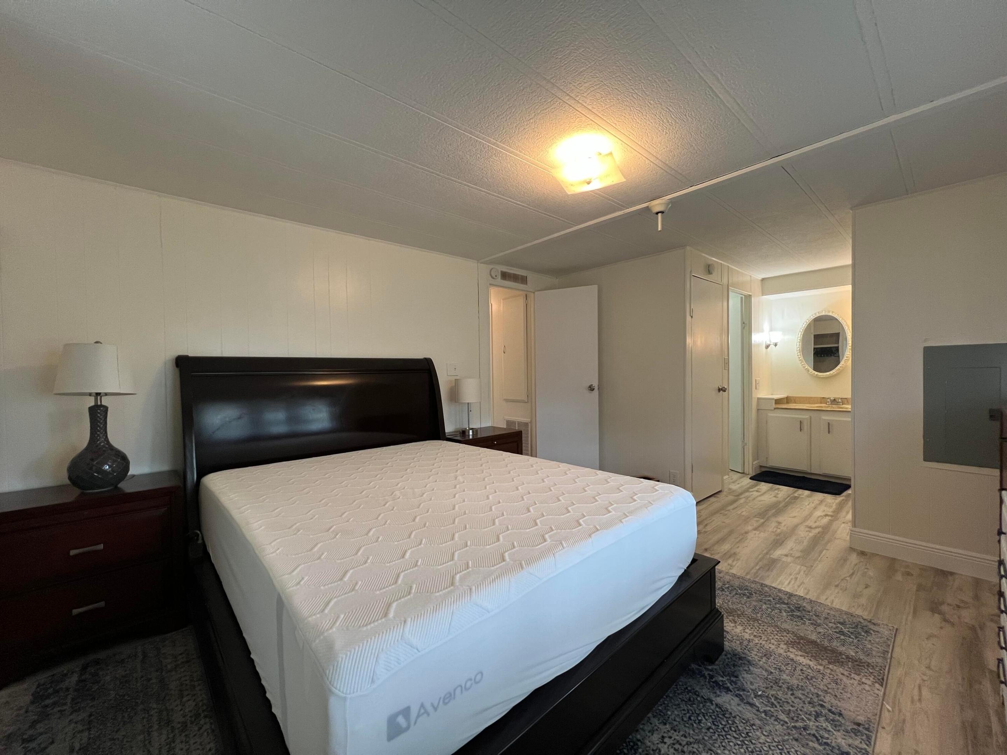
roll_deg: +2.0
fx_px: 378
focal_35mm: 13
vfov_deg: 89.9
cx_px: 504
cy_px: 378
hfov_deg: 106.2
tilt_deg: -1.5
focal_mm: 1.57
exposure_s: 1/120
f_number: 1.8
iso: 200
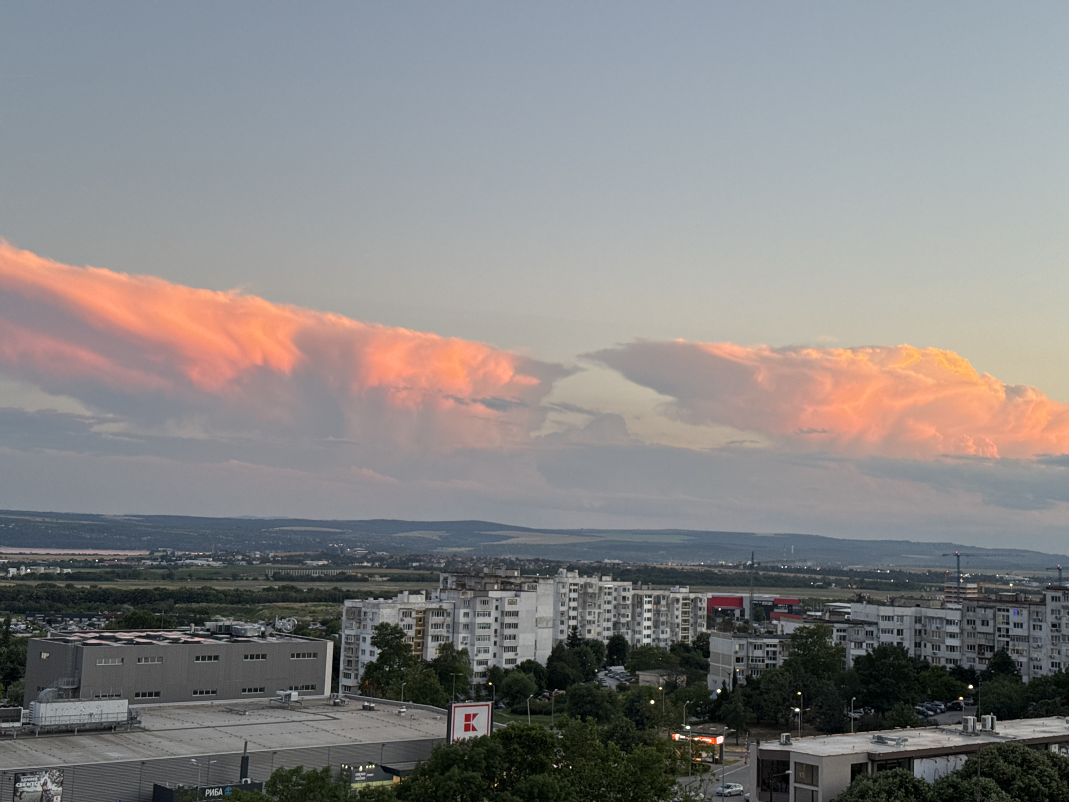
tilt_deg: +5.3
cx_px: 534
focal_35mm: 48
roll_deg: -1.8
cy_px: 401
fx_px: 1482
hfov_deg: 39.7
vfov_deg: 30.3
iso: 80
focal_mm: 6.76
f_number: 1.78
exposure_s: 1/121
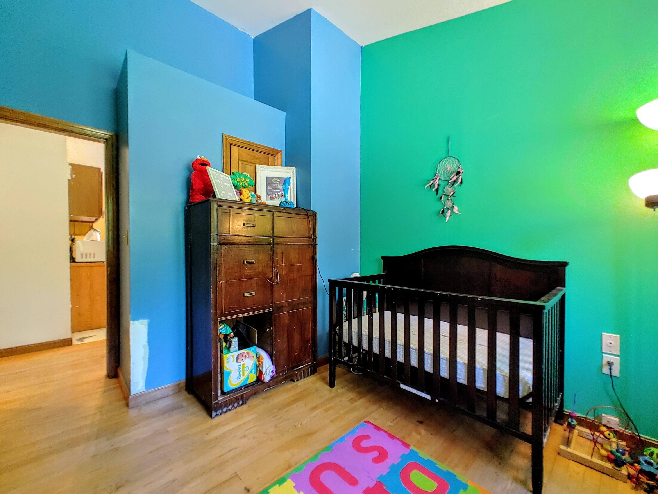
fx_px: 285
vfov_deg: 81.7
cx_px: 329
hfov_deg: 98.2
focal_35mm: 15
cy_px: 247
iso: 450
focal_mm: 1.78
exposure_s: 1/17
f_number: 1.9
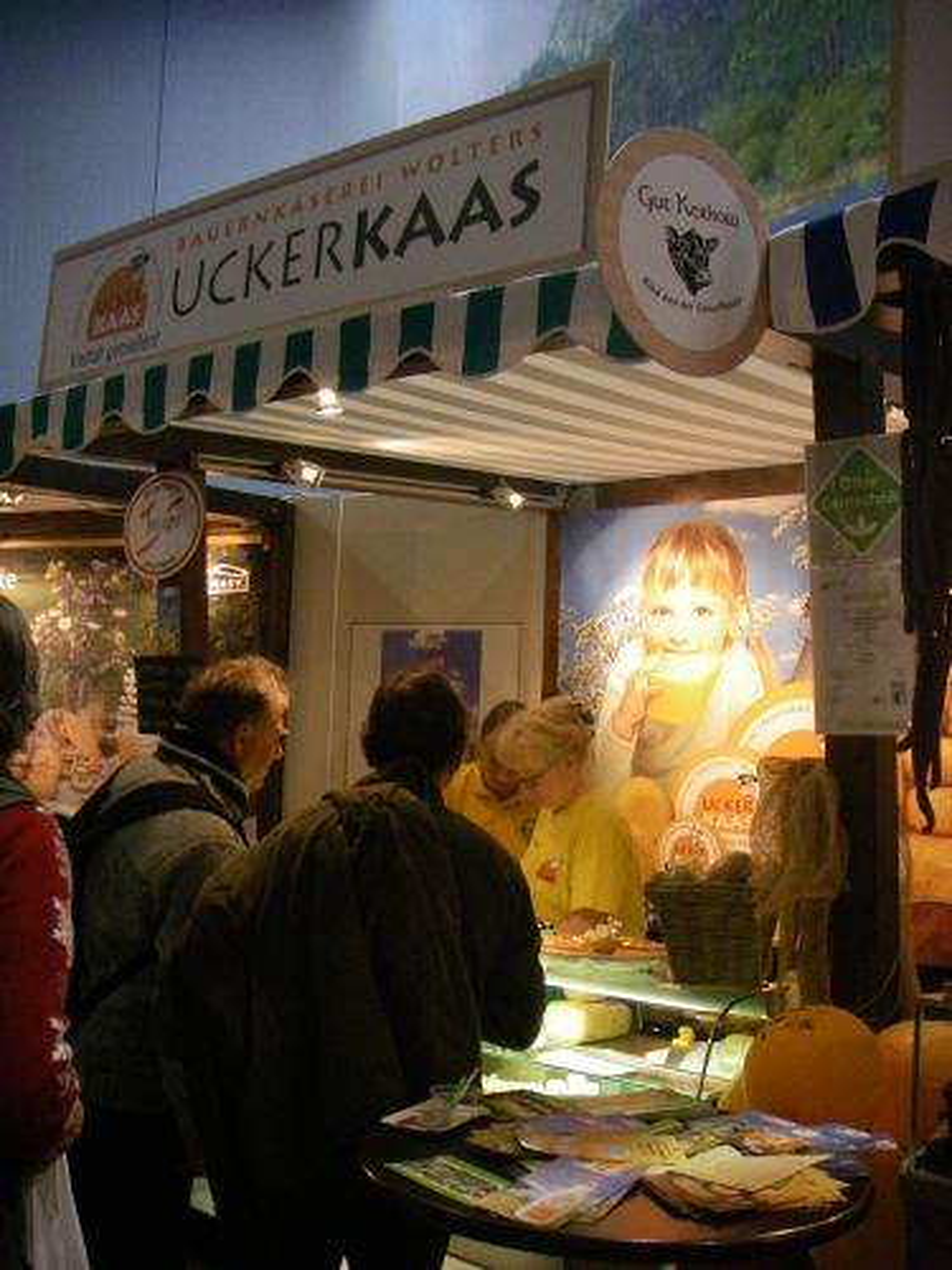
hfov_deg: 37.7
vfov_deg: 49.0
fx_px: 1393
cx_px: 476
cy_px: 635
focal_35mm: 38
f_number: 3.3
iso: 400
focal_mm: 6.3
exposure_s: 1/25
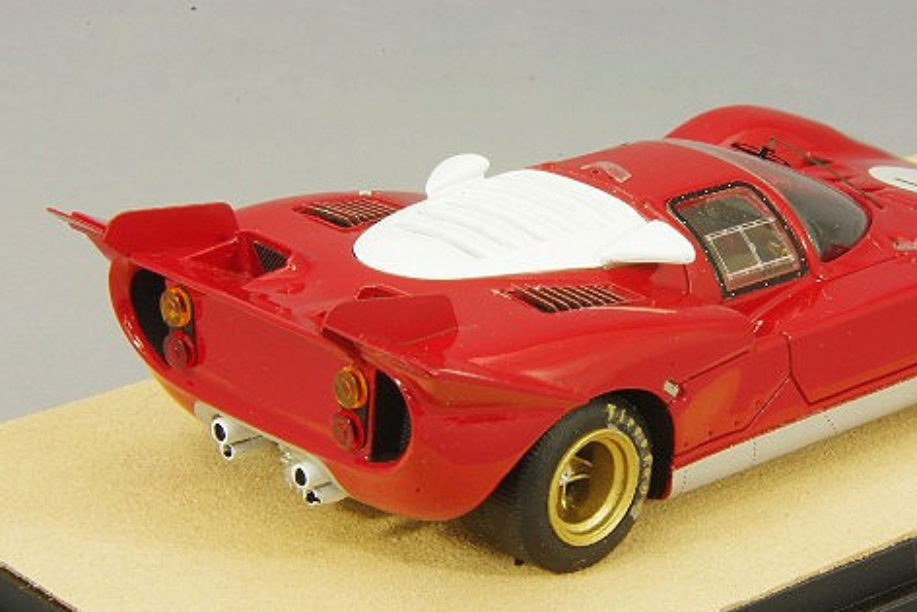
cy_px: 285
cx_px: 602
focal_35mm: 152
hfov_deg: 13.5
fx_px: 3873
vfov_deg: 9.0
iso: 400
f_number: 32
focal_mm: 75
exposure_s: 1
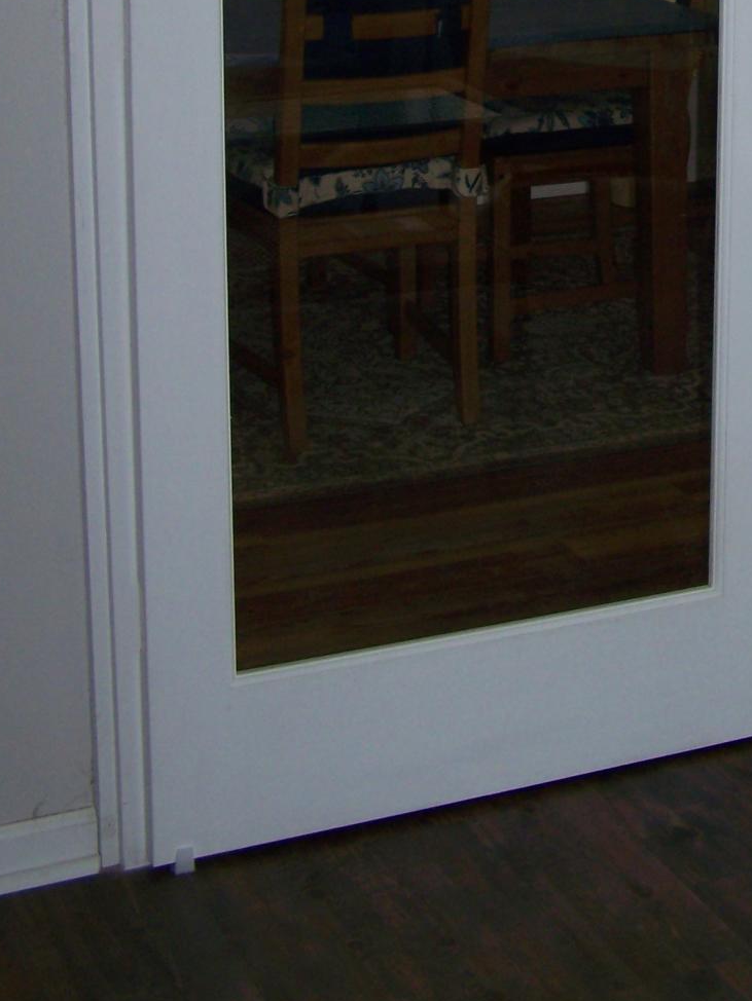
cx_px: 623
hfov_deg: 18.7
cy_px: 27
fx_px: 2258
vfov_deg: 24.0
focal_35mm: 78
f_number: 2.8
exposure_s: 1/60
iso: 80
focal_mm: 6.3
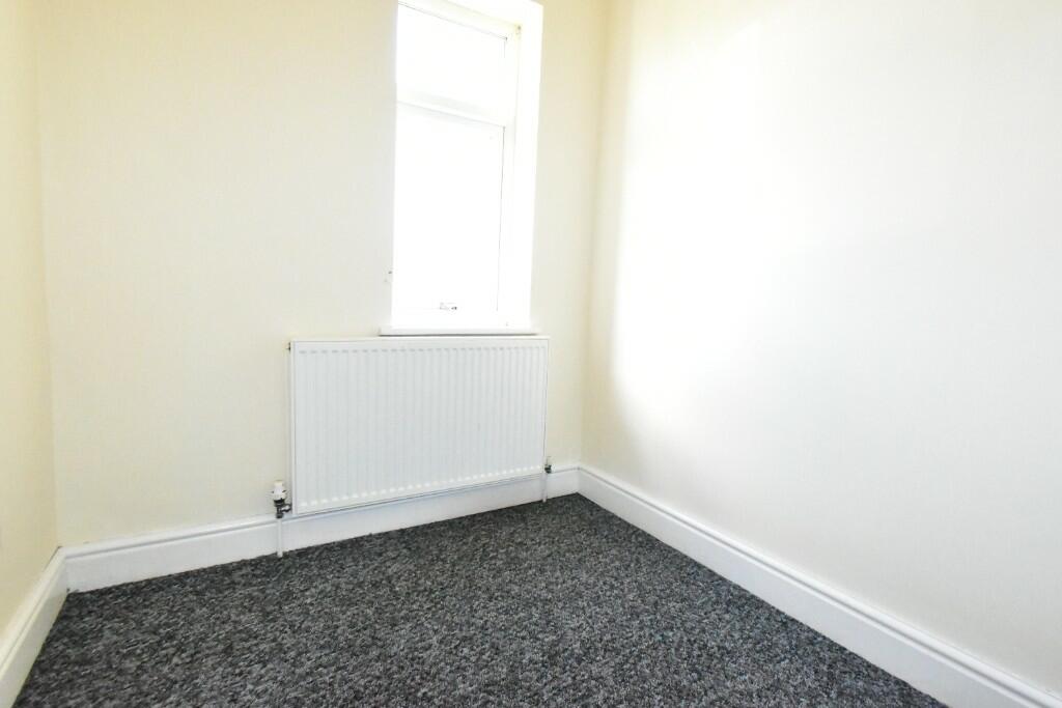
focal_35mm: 17
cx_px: 531
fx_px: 509
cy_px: 354
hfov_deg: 92.4
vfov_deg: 69.7
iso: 14400
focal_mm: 11.5
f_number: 10
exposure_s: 1/200
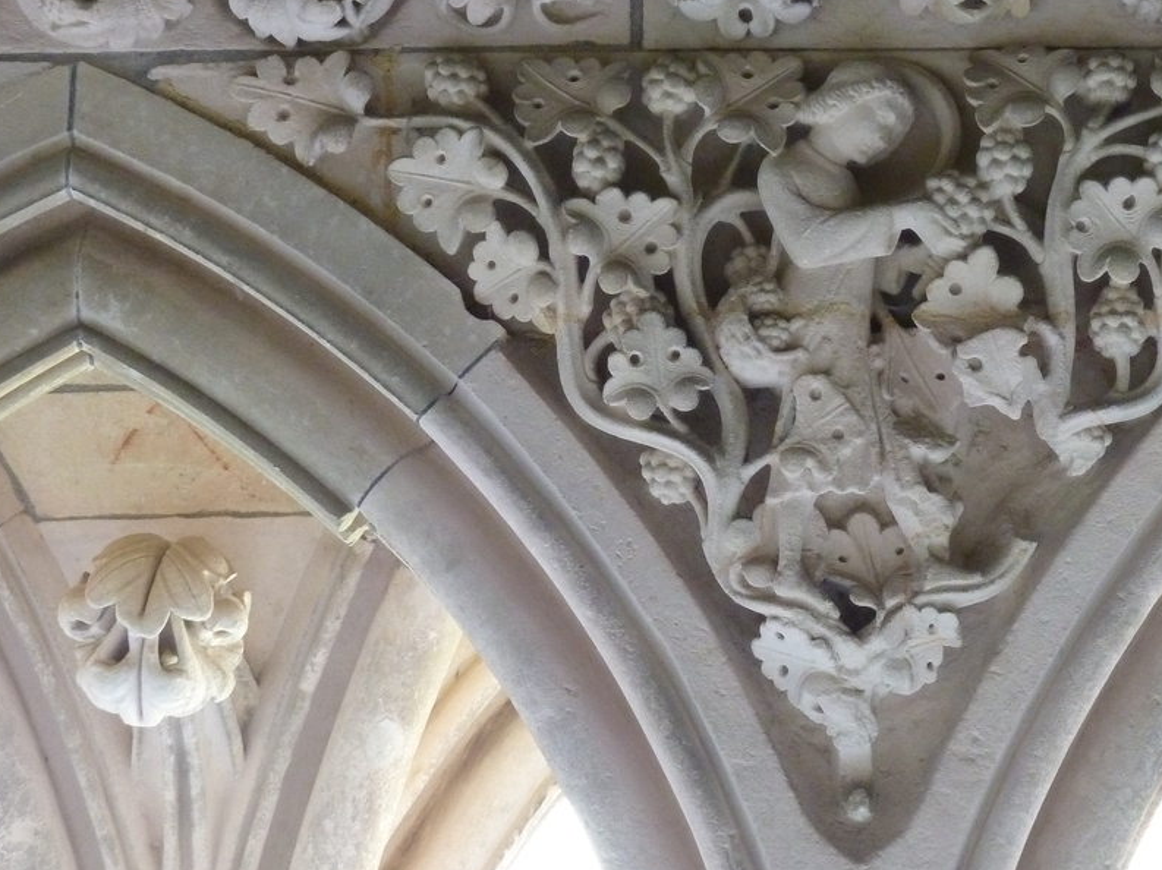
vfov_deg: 13.6
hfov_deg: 18.0
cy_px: 338
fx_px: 3657
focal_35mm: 109
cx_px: 859
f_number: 4.1
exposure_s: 1/20
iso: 400
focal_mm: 11.9
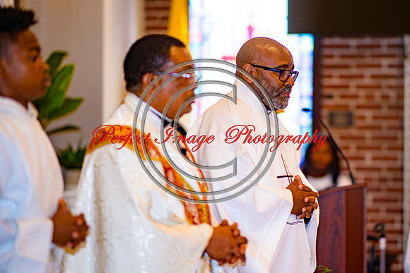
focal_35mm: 152
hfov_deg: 13.4
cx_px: 297
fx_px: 1734
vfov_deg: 9.0
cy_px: 134
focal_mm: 105
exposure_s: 1/100
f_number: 1.4
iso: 110
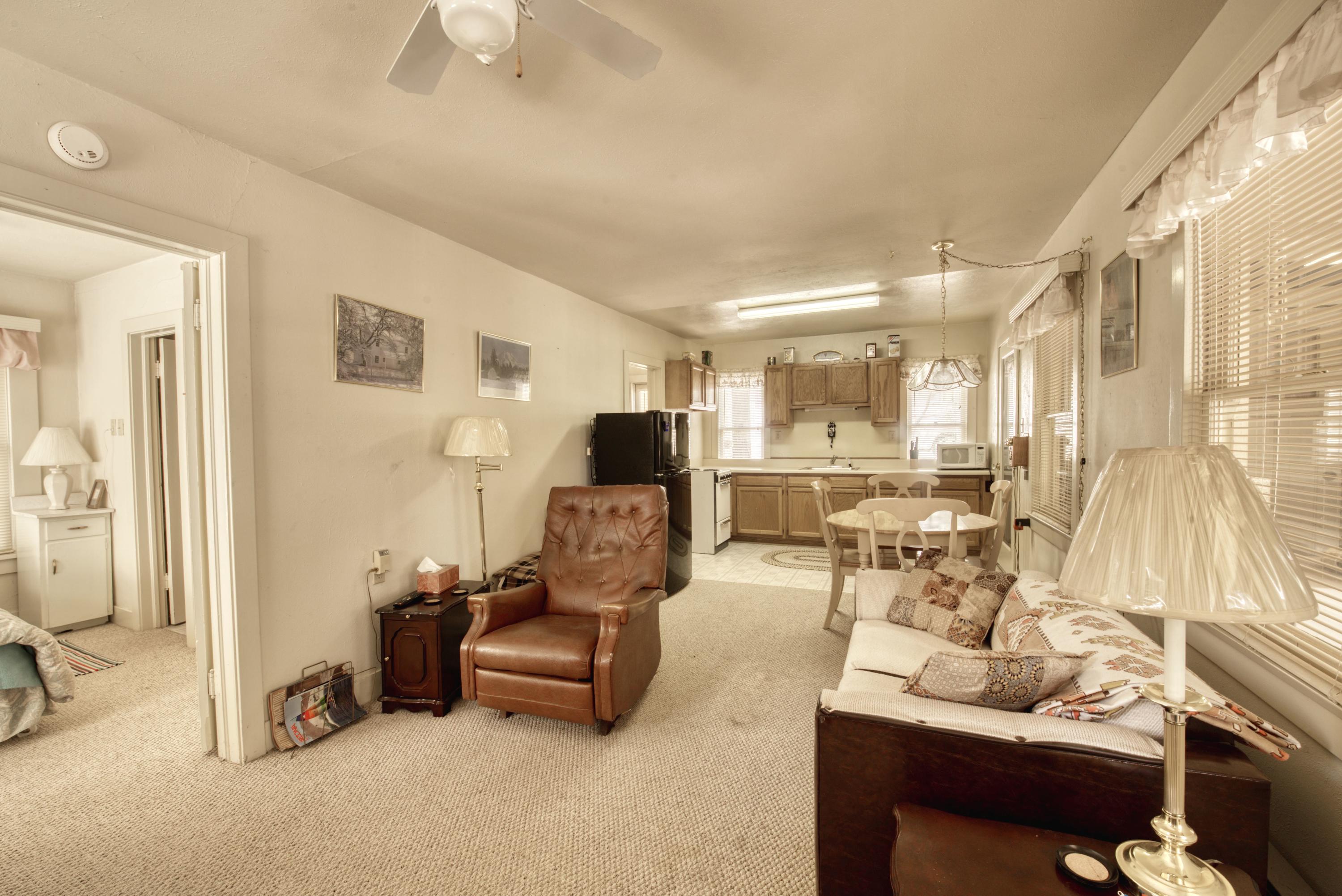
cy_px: 448
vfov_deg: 81.2
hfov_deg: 104.2
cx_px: 671
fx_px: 522
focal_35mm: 14
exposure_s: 1/3
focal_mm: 14
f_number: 13
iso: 100
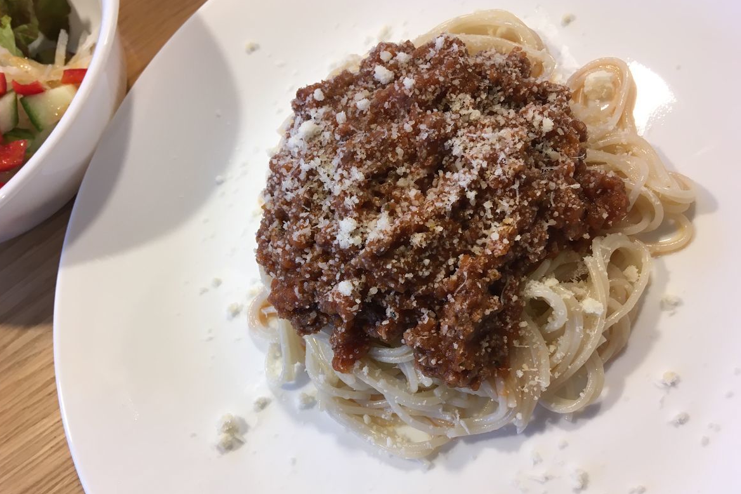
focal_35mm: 31
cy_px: 263
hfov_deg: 60.3
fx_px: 638
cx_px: 362
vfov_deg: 42.3
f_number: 2.2
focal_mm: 4.15
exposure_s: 1/33
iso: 64
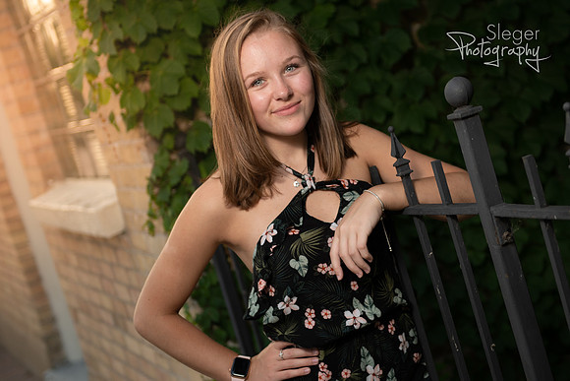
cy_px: 169
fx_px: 1290
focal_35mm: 81
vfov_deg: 16.8
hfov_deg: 24.9
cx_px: 353
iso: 100
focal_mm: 58
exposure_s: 1/250
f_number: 2.8
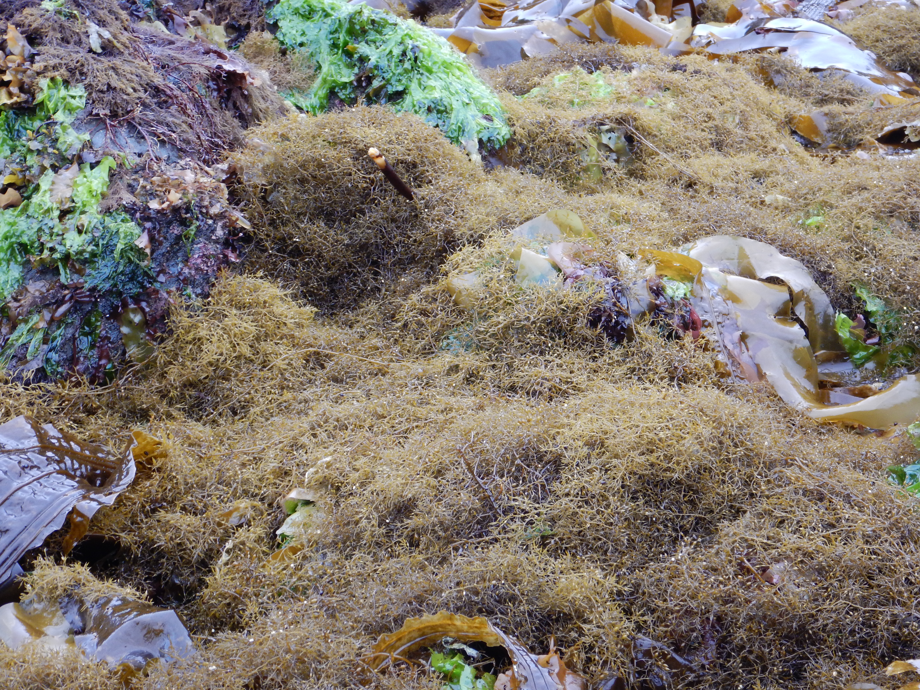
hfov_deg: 31.7
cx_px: 460
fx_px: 1621
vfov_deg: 24.0
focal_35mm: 61
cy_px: 345
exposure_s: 1/30
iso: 220
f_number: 4.4
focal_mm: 11
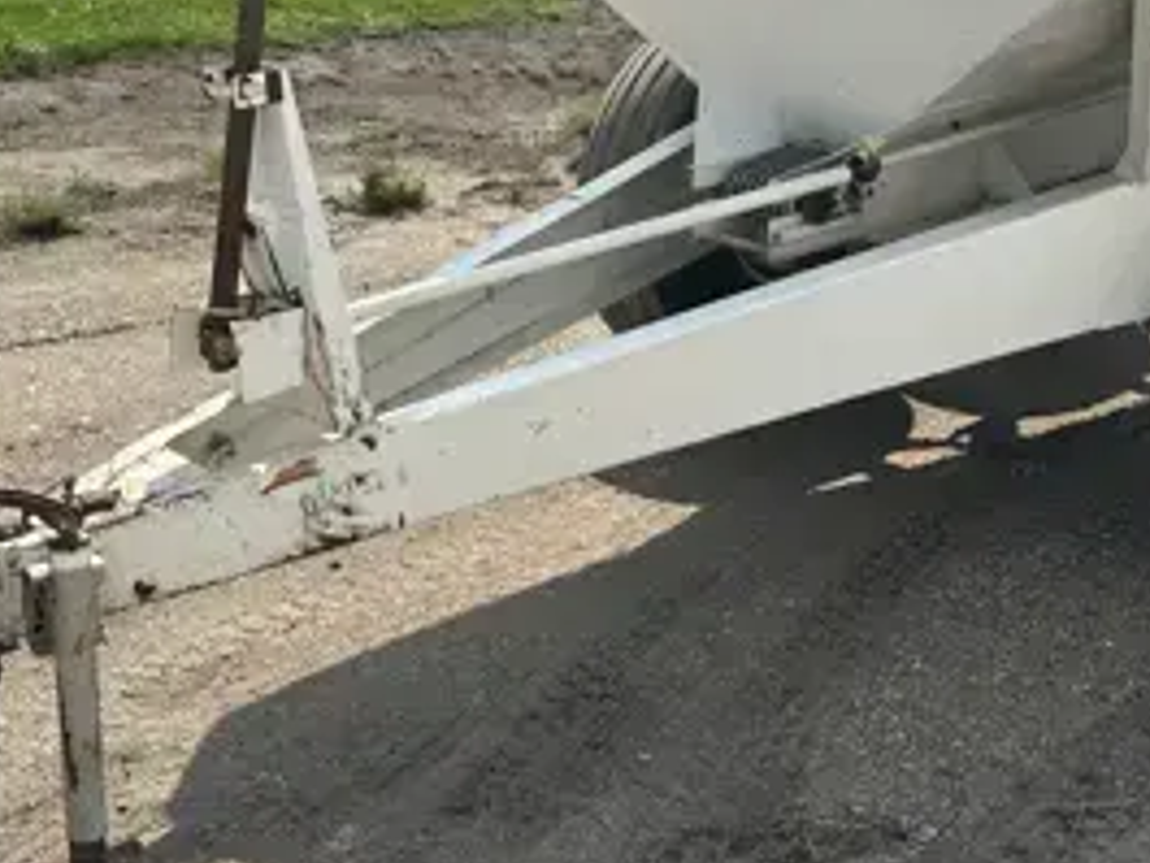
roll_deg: -3.7
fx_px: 1928
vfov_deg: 24.8
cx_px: 716
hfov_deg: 33.1
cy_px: 147
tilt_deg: -10.2
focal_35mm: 58
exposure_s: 1/4184
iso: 80
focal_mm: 6.86
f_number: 1.78
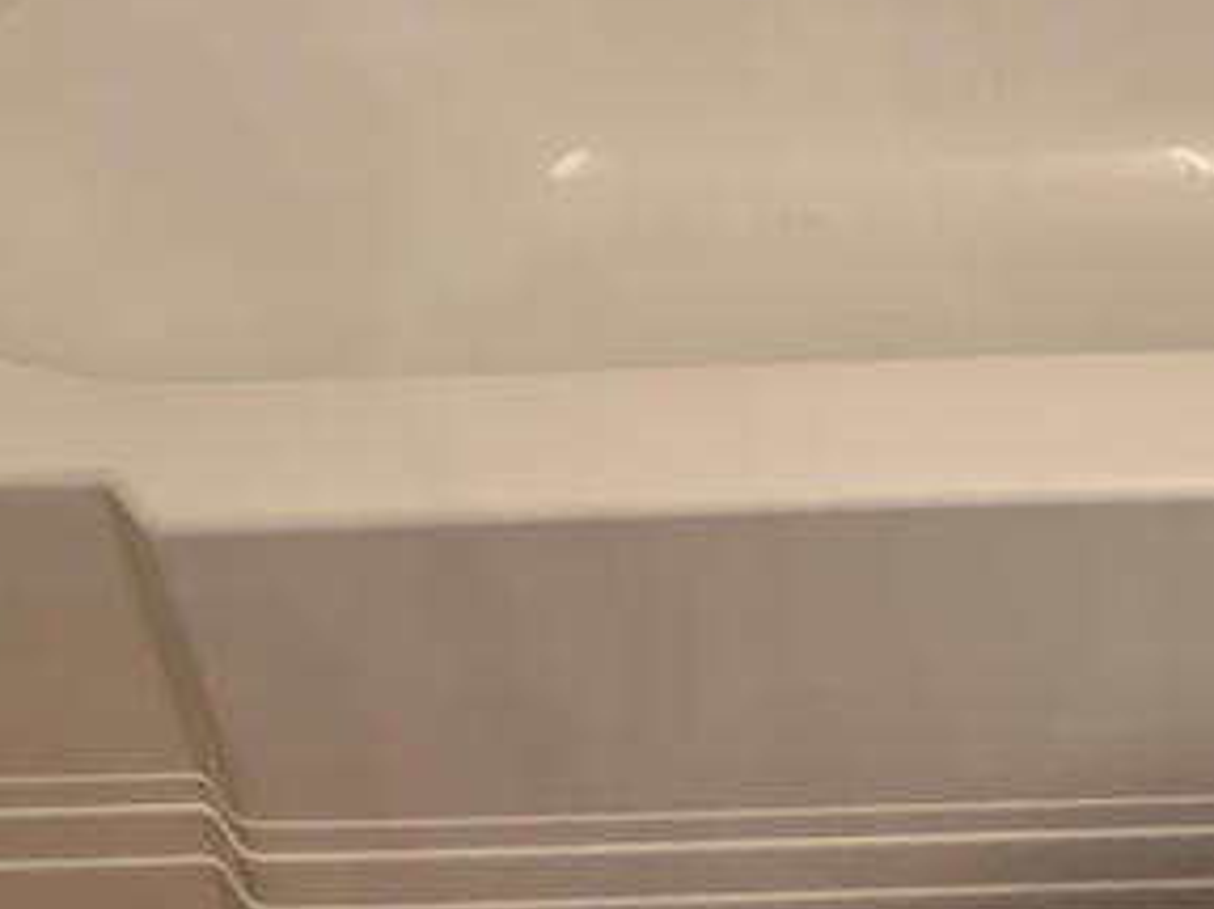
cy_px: 34
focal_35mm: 58
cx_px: 1011
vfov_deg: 24.3
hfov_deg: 32.1
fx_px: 2033
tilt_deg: -33.3
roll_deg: +1.5
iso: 80
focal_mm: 4.25
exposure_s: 1/60
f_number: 1.8
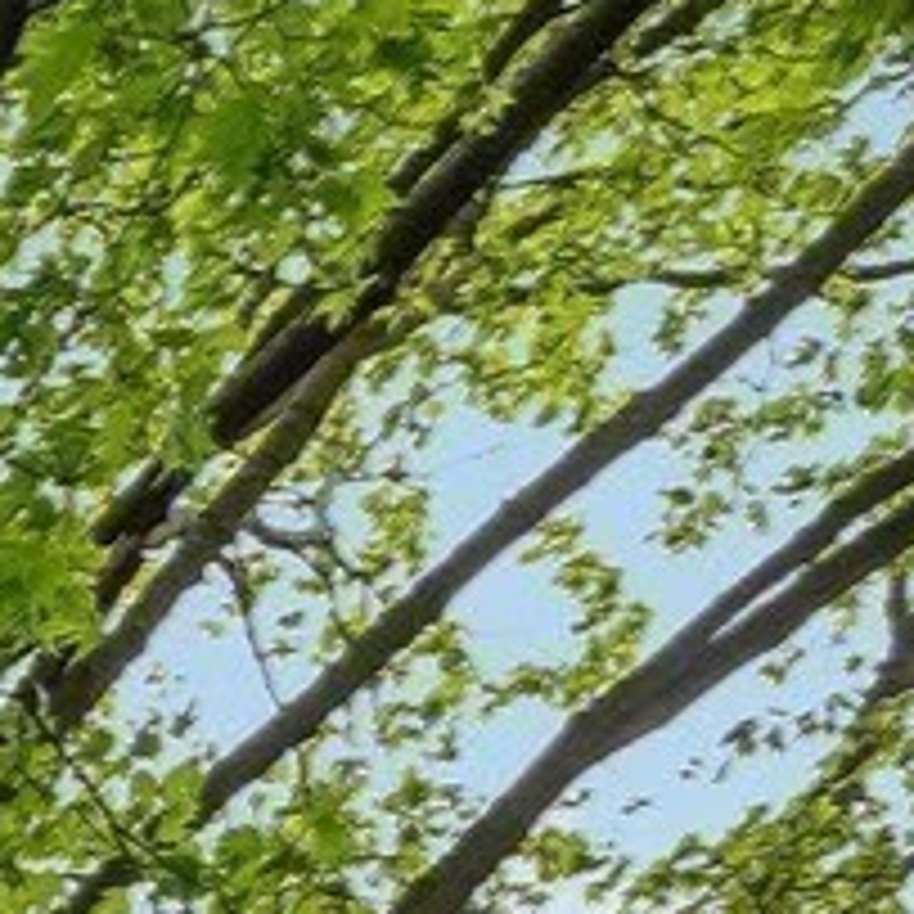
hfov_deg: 8.6
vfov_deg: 10.2
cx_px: -2400
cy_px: 2528
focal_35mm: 137
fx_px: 4093
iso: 100
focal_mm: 16
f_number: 9
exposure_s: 1/60
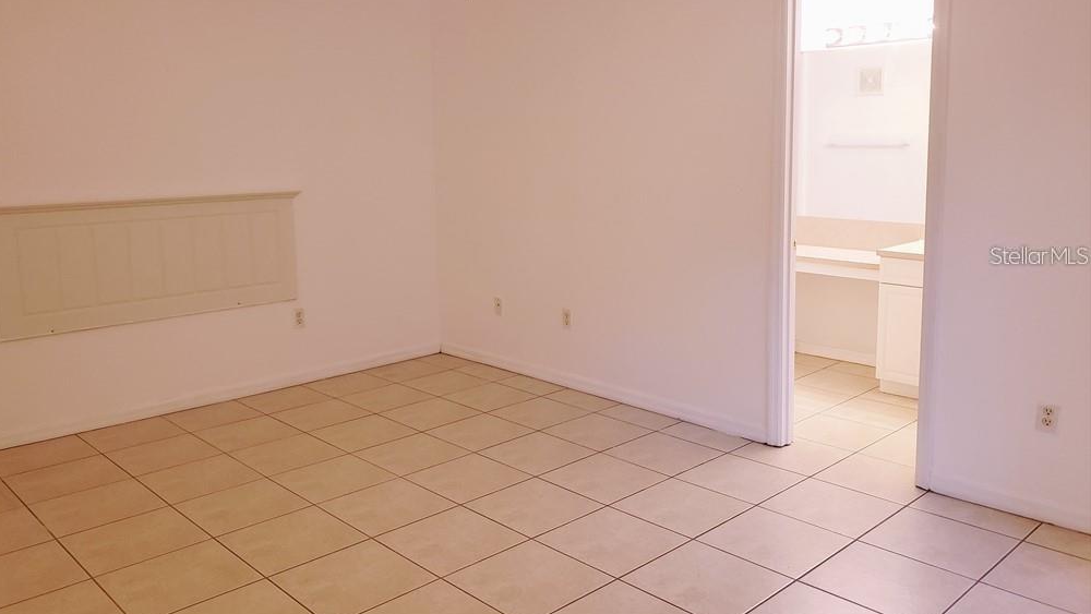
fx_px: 839
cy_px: 255
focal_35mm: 29
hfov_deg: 66.0
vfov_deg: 40.1
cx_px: 535
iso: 250
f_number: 2.4
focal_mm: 4.3
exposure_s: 1/40
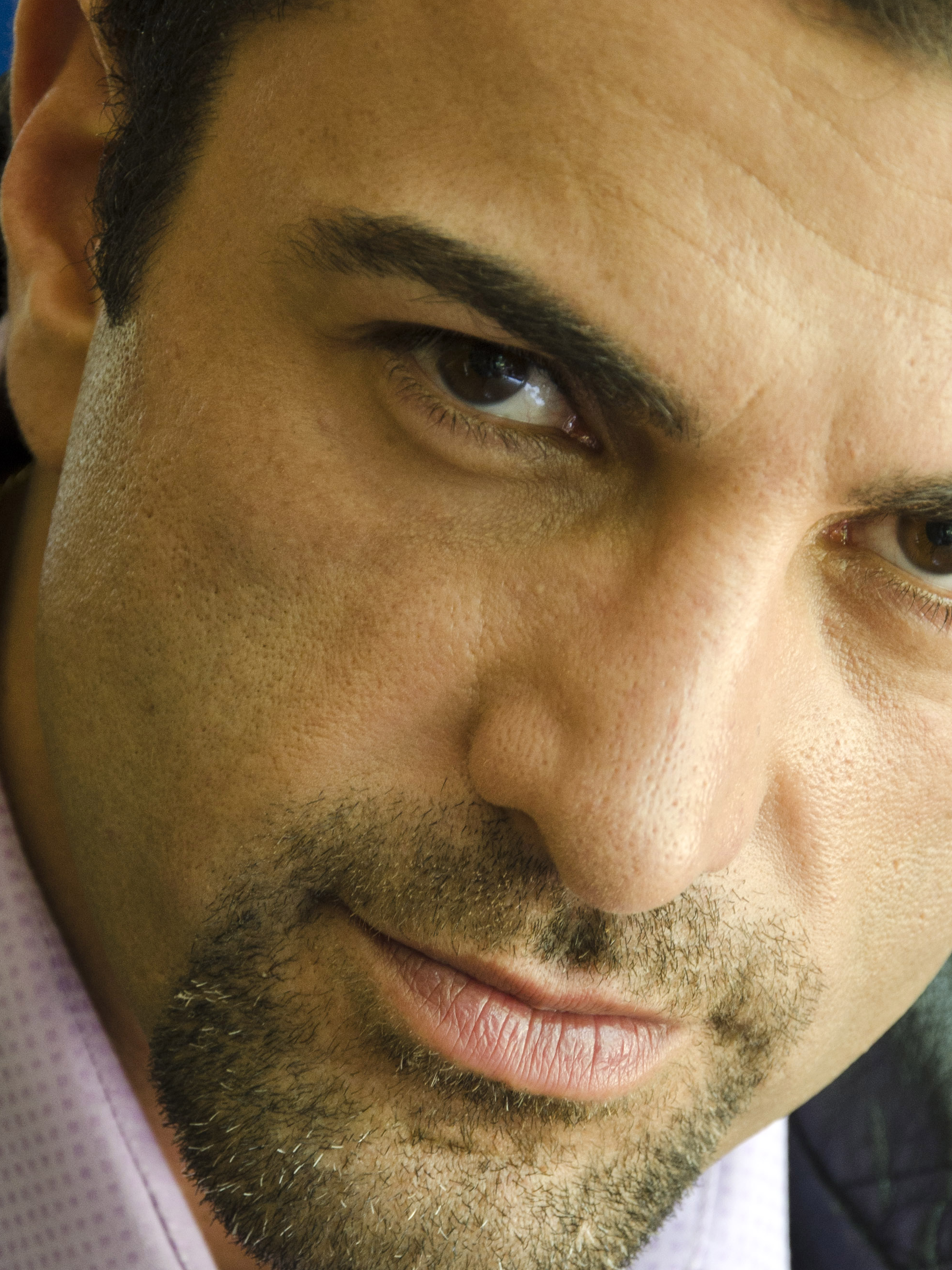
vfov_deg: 8.2
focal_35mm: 242
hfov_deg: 6.1
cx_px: 545
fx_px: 8875
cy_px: 771
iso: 560
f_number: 5.6
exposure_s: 1/20
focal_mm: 90
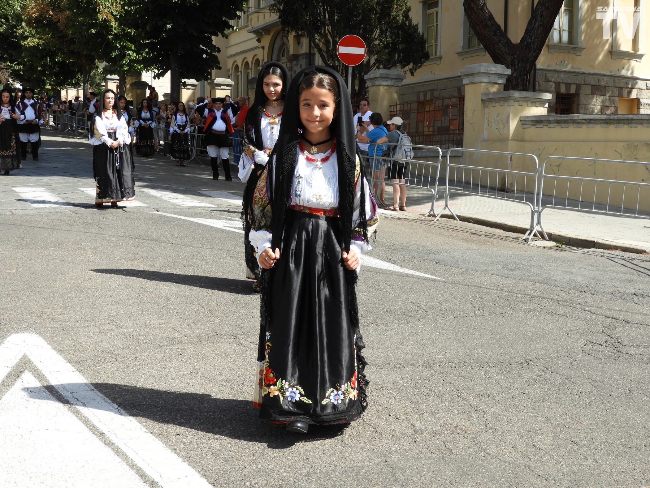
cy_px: 244
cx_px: 325
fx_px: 845
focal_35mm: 45
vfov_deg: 32.2
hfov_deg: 42.1
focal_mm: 8.1
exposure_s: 1/500
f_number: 4
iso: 100
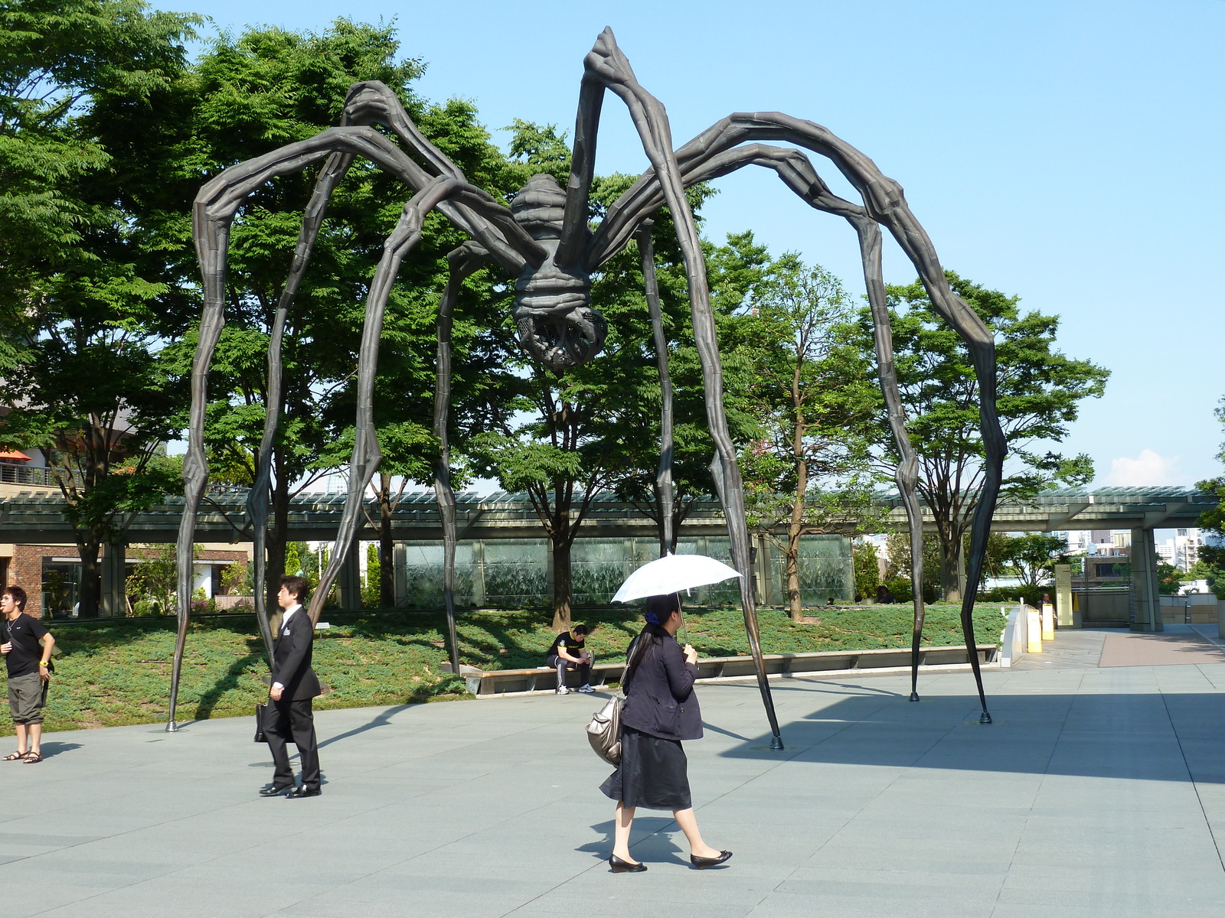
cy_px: 459
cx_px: 612
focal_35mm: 44
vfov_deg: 32.9
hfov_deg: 42.9
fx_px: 1557
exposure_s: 1/320
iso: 80
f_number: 4
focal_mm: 7.3
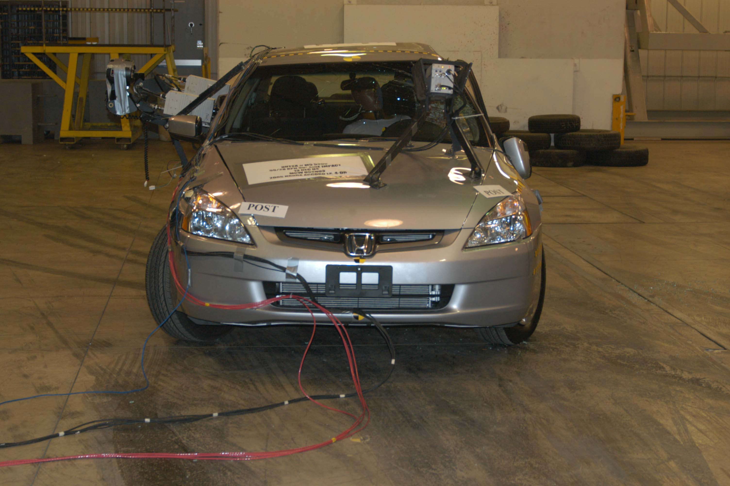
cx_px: 365
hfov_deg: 27.0
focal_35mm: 75
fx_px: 1519
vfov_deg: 18.1
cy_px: 243
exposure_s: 1/60
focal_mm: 50
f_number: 5.6
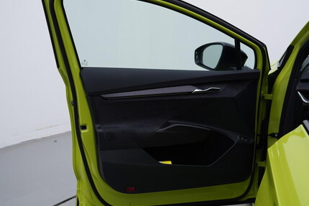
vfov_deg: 29.3
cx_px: 152
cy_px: 99
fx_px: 395
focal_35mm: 46
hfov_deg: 42.7
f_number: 4
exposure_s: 1/80
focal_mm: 24
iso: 125
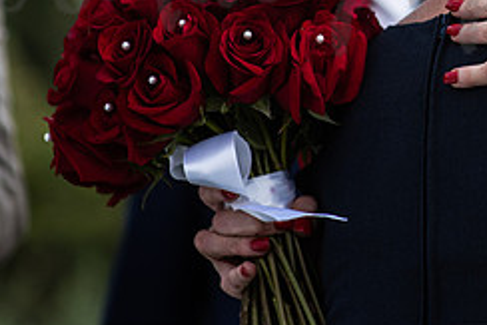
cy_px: -31
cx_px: 515
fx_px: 2734
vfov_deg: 6.8
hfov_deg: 10.1
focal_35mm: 202
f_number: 2.2
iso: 160
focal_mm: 85
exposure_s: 1/3200
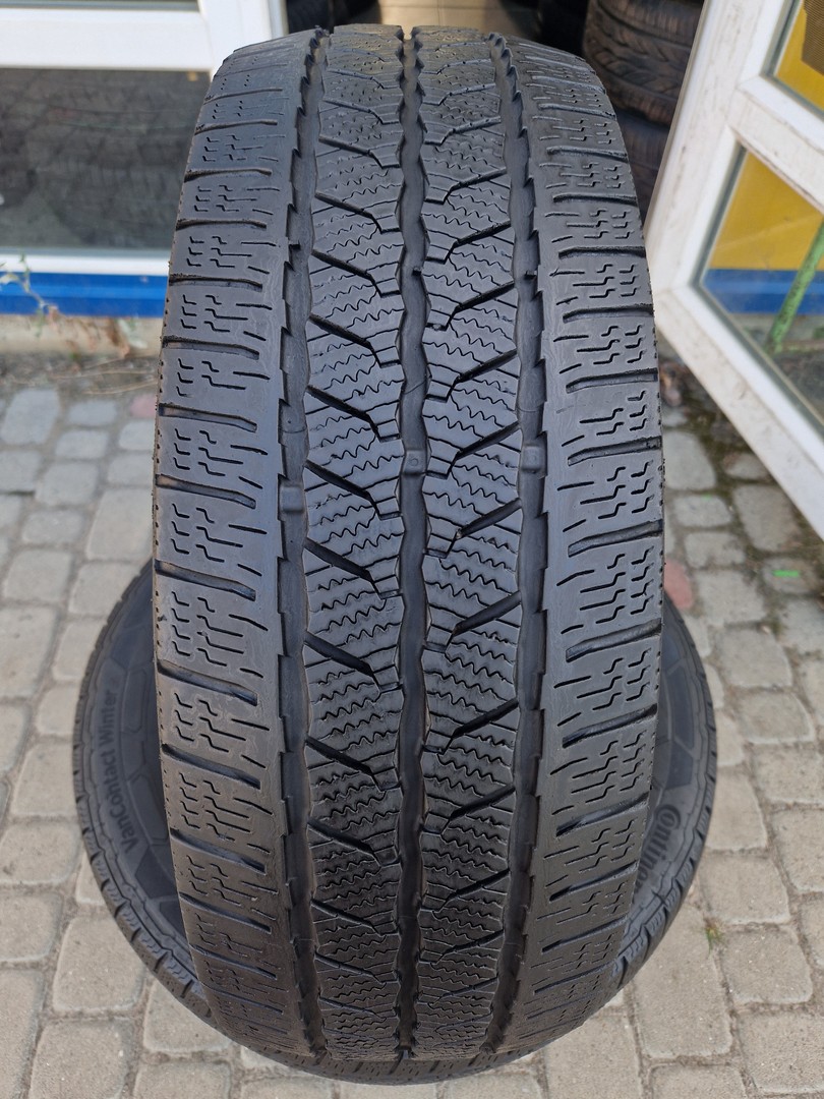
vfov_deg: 73.9
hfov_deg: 58.9
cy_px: 550
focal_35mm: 23
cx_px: 412
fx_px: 730
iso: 50
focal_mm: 5.4
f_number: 1.8
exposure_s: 1/100
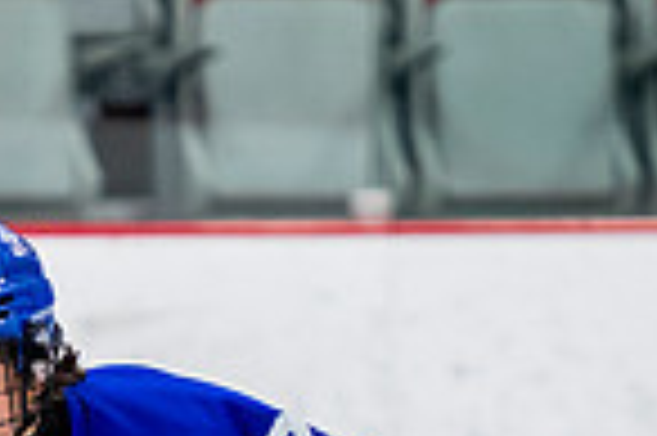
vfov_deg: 1.2
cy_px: 1073
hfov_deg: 1.8
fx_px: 20508
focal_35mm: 1125
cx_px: -20
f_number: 3.2
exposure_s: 1/800
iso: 1600
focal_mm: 170
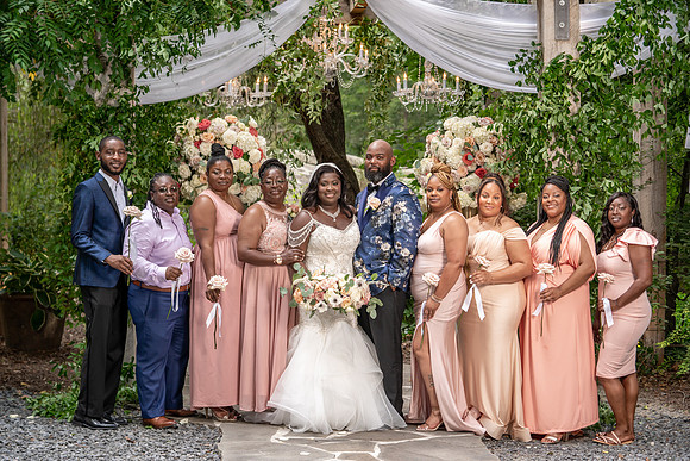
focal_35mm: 72
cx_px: 344
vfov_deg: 18.8
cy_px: 231
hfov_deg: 27.9
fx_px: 1389
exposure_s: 1/200
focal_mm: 72
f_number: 4
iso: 500
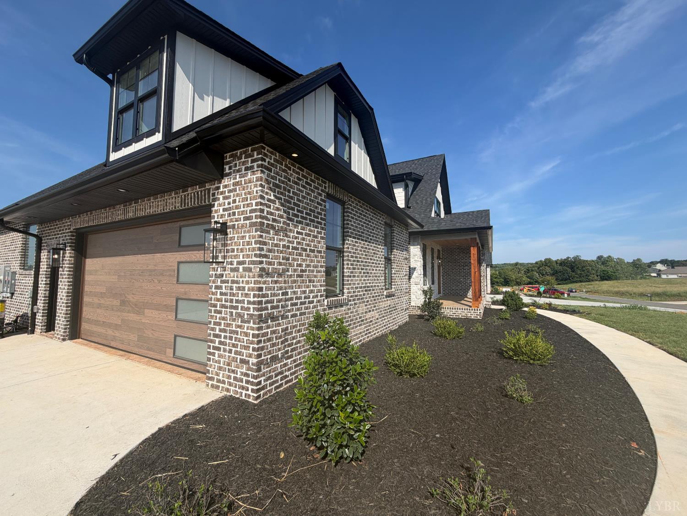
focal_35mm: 14
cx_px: 344
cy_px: 258
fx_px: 278
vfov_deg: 85.7
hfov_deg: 102.1
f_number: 2.2
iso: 20
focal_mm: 2.22
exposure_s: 1/779
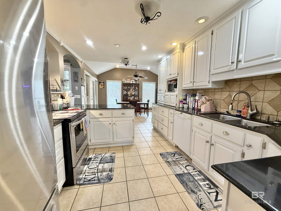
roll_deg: -1.5
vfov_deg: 85.7
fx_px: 114
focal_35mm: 14
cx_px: 140
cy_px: 106
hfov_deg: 102.1
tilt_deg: -6.0
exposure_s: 1/120
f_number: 2.2
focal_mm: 2.22
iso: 250
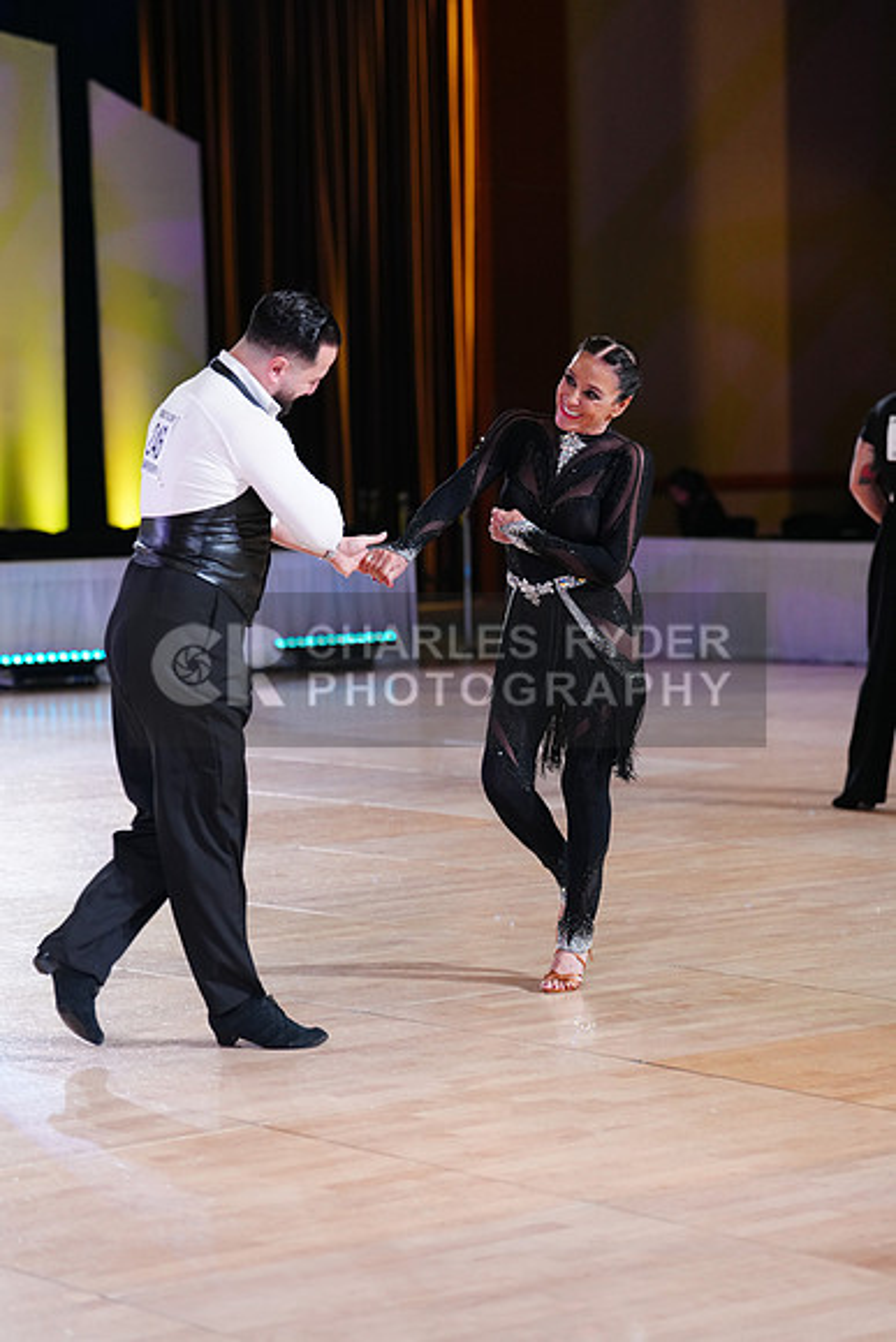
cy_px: 671
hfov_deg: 14.7
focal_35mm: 93
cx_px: 448
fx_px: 3470
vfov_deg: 21.9
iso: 2000
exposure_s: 1/400
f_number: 2.8
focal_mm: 93
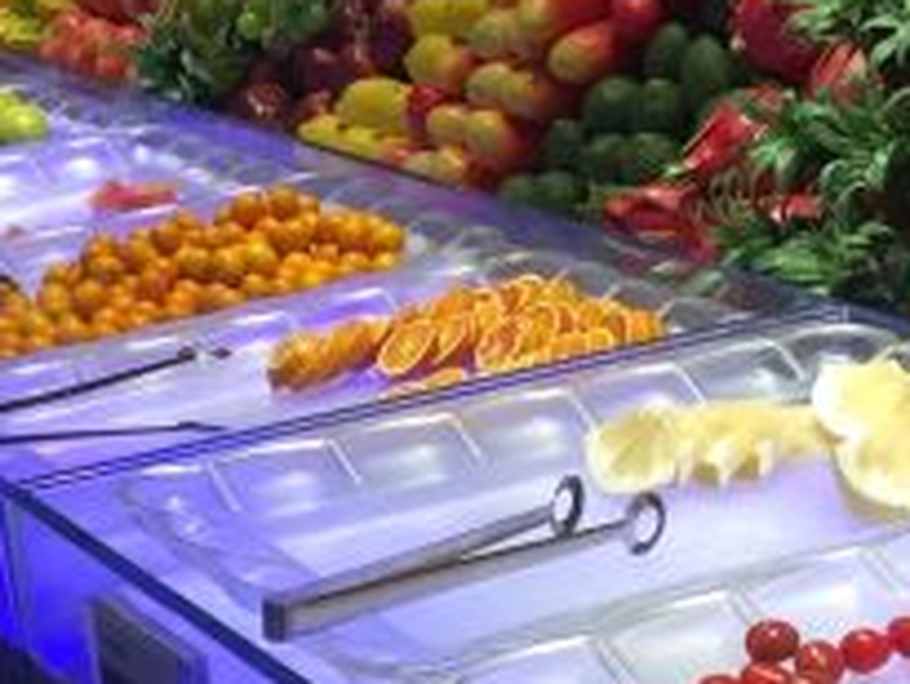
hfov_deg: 19.6
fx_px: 2604
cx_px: 737
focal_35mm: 99
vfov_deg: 14.7
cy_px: 682
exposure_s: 1/33
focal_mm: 4.15
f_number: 2.2
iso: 40
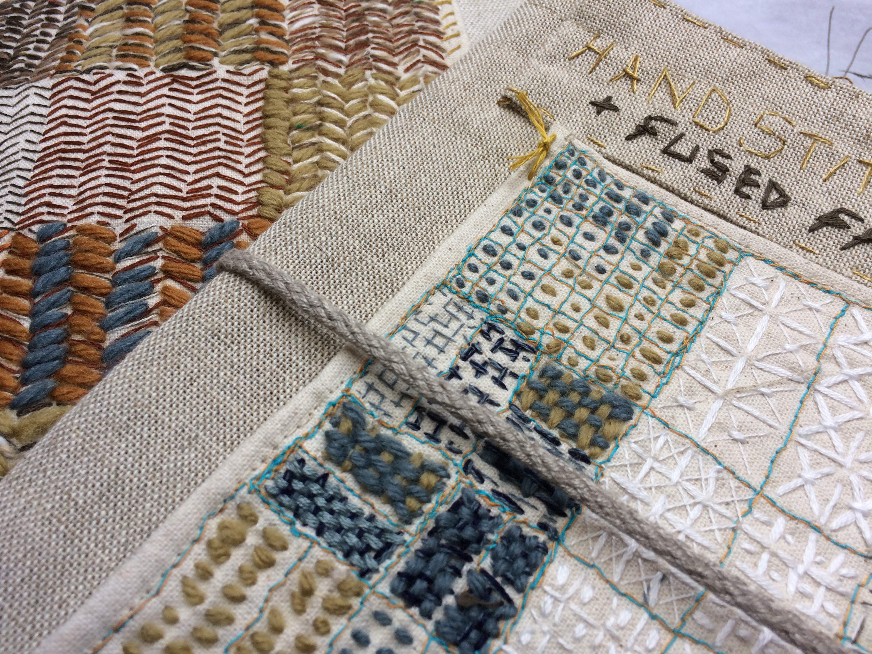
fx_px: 731
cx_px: 436
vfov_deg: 48.2
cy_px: 327
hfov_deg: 61.7
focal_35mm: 29
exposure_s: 1/100
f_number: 2.2
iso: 32
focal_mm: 4.15
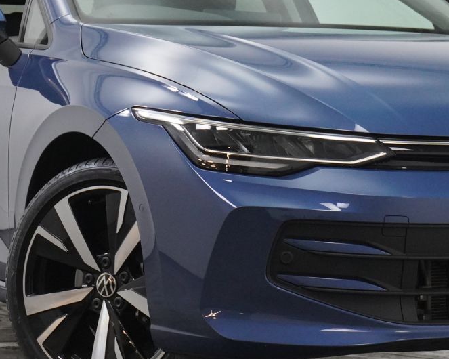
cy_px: 182
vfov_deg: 12.0
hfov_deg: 14.9
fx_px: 1714
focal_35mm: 129
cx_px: 255
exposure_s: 1/160
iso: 3200
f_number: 5.6
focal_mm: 38
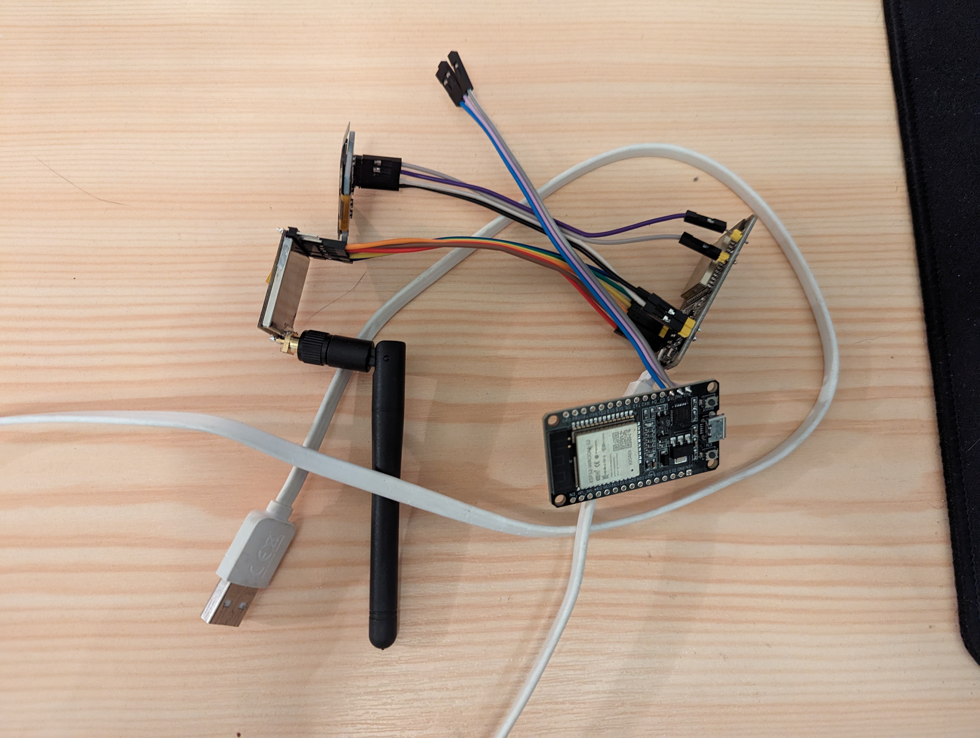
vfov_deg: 56.9
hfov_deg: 71.5
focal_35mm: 24
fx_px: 680
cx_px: 490
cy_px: 369
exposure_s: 1/25
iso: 731
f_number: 1.85
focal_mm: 6.81
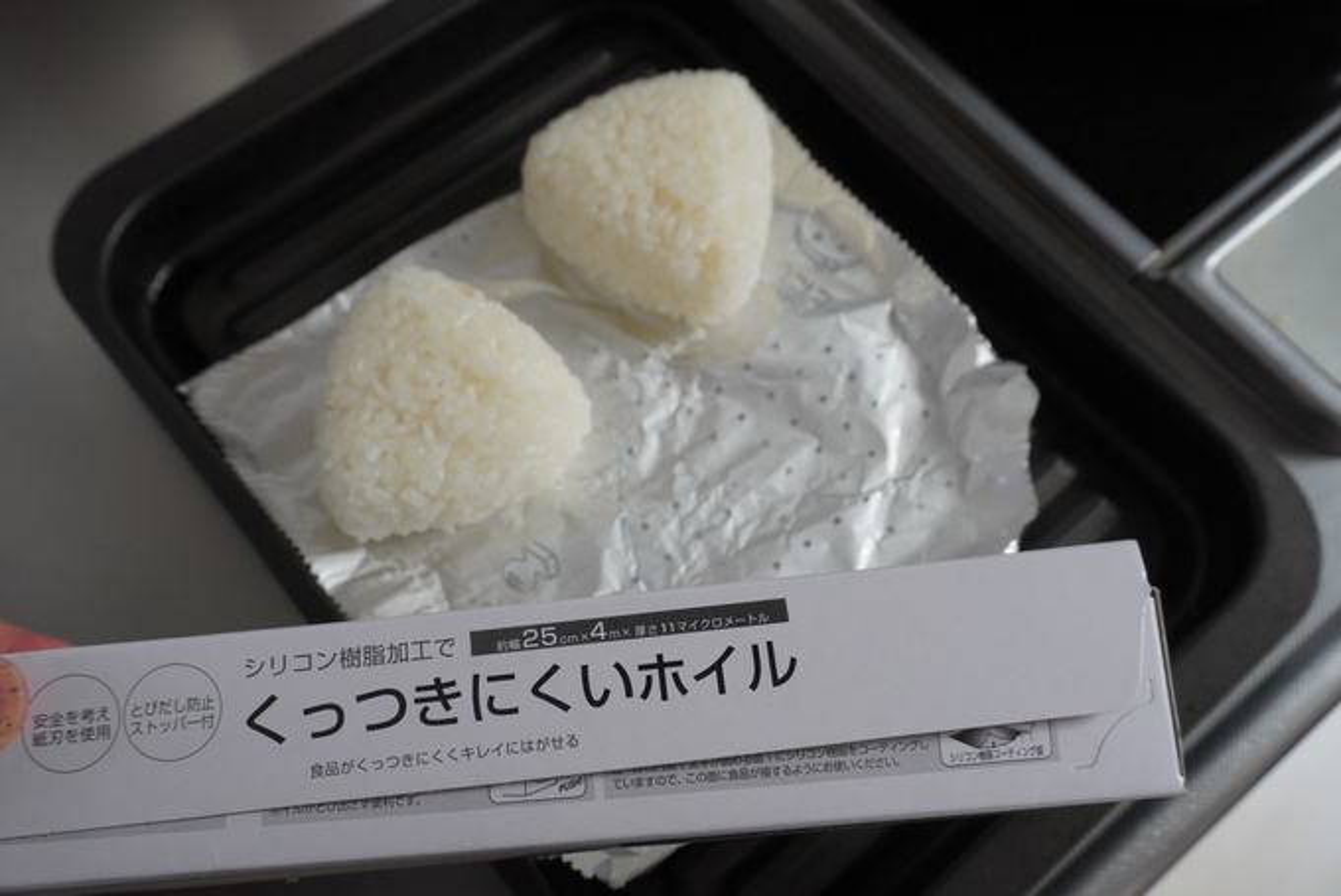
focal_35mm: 34
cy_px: 448
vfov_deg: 38.4
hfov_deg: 55.1
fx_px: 1286
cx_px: 670
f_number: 6.3
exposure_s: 1/40
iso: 500
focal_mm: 23
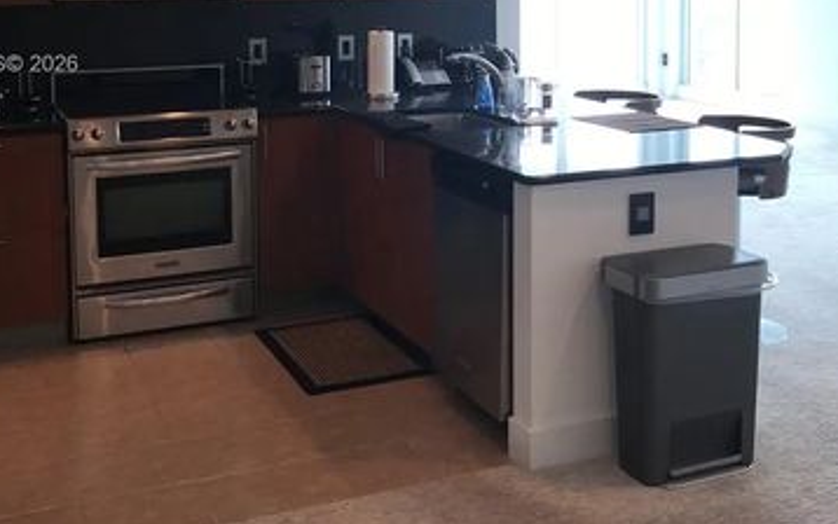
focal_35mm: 53
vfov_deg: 23.9
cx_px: 536
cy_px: 66
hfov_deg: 37.9
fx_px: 1211
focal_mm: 3.99
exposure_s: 1/71
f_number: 1.8
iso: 20
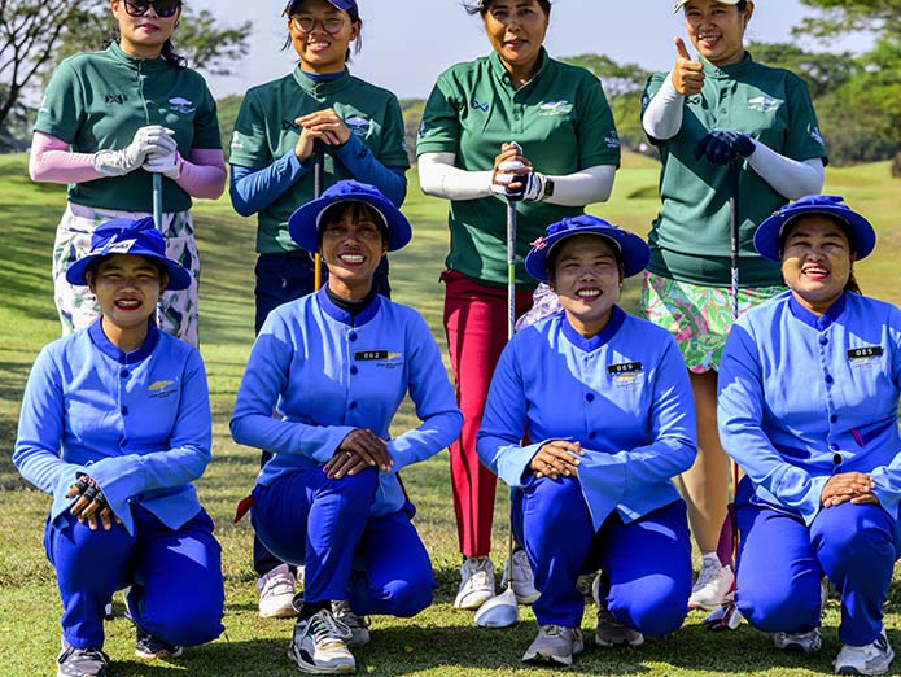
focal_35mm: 73
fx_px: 1901
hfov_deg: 26.7
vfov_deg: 20.2
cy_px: 310
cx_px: 478
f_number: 5
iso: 800
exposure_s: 1/1600
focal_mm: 55
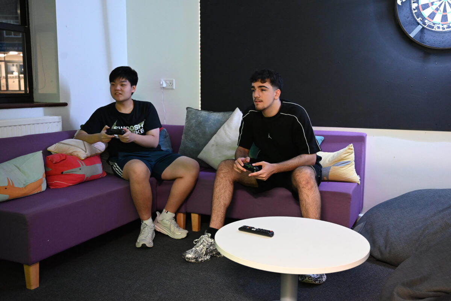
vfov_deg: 37.9
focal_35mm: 35
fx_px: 439
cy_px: 150
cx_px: 226
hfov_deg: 54.4
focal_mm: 35
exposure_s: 1/60
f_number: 4
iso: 3200
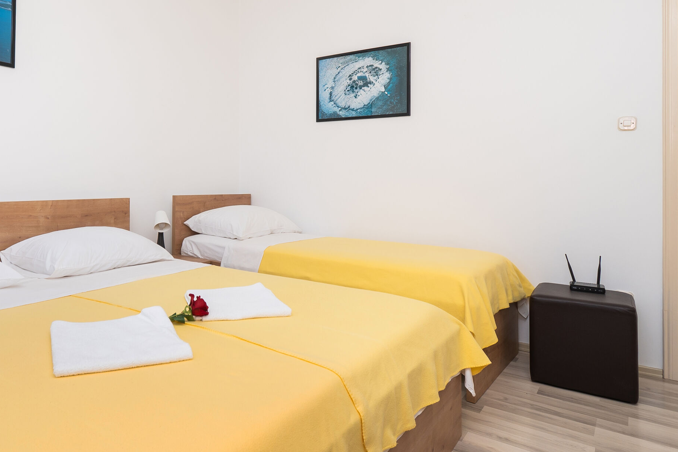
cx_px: 224
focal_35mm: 23
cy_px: 153
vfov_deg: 54.1
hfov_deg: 73.7
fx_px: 433
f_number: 8
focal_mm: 10
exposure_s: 1/125
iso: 200
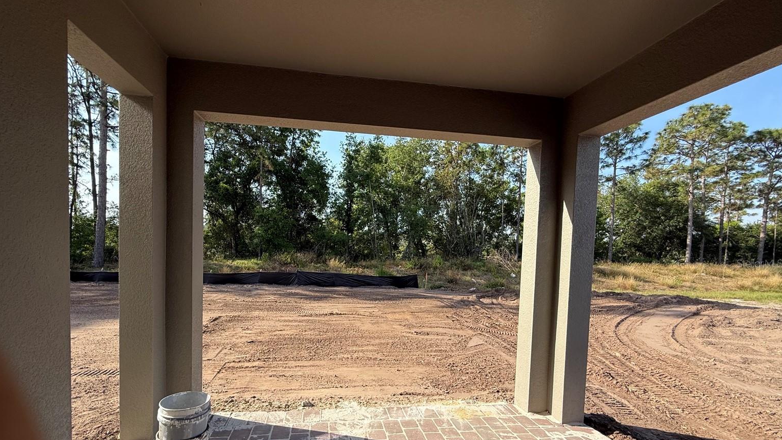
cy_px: 263
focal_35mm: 16
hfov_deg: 99.3
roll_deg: -1.8
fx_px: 332
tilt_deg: -2.2
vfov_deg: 66.5
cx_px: 375
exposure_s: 1/809
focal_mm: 2.22
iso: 50
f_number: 2.2
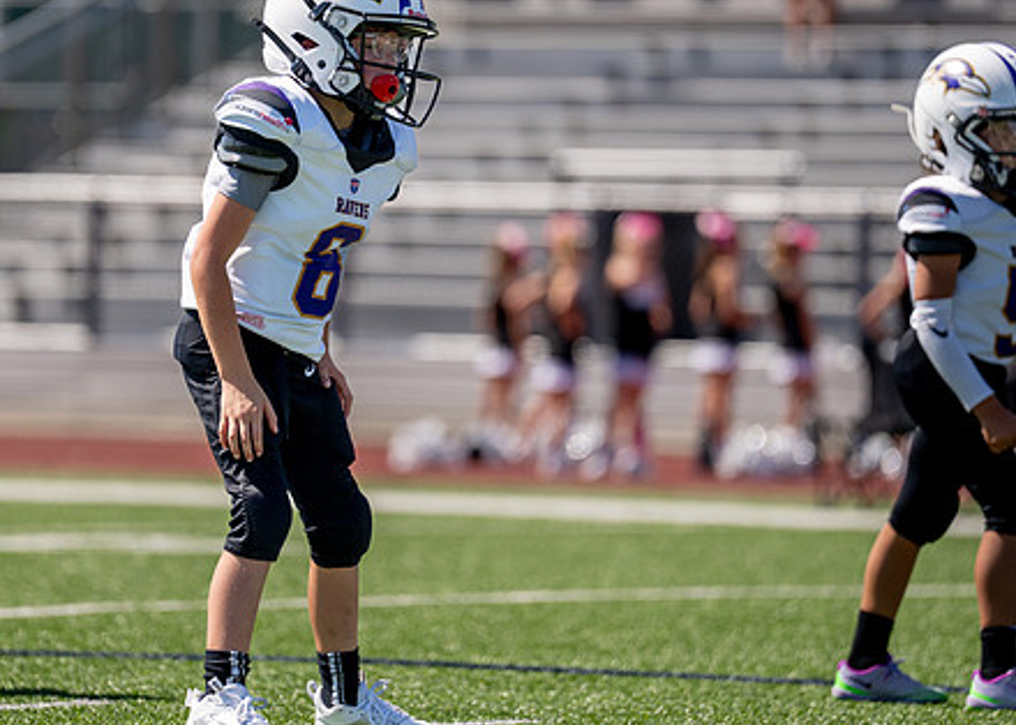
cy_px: 293
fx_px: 8683
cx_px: 375
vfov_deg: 4.8
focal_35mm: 301
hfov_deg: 6.7
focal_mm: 200
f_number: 2.8
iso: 200
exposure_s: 1/4000
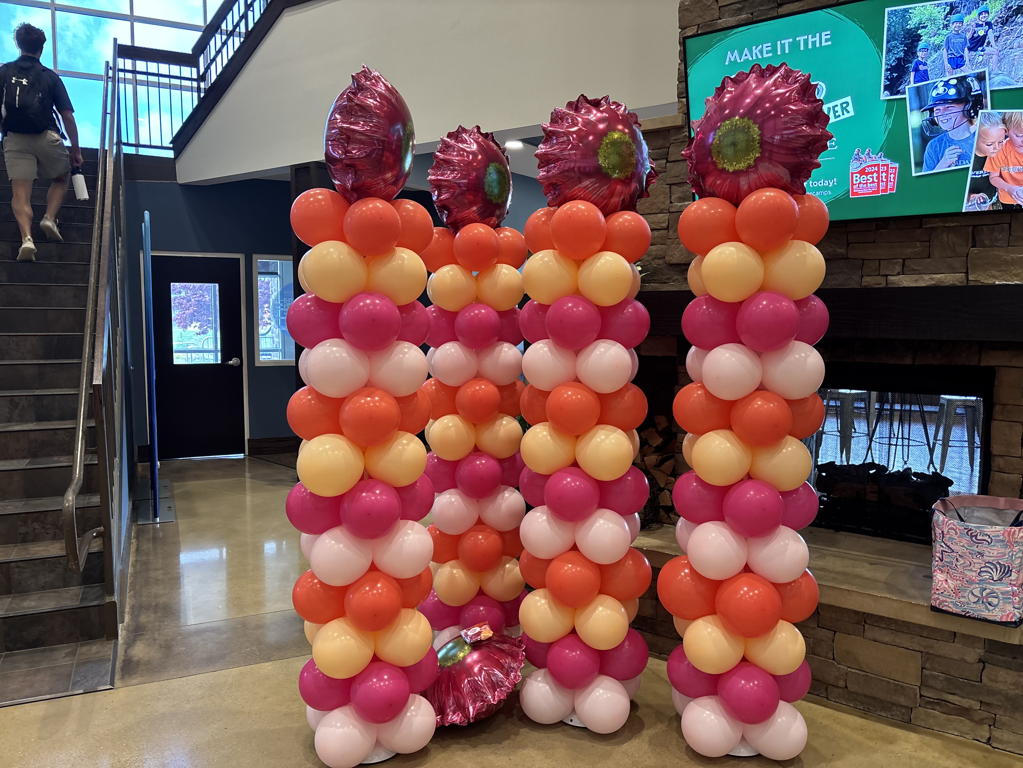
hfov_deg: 67.3
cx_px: 512
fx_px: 768
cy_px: 384
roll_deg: -1.2
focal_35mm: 26
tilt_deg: -5.3
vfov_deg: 53.1
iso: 250
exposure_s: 1/60
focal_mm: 5.96
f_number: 1.6
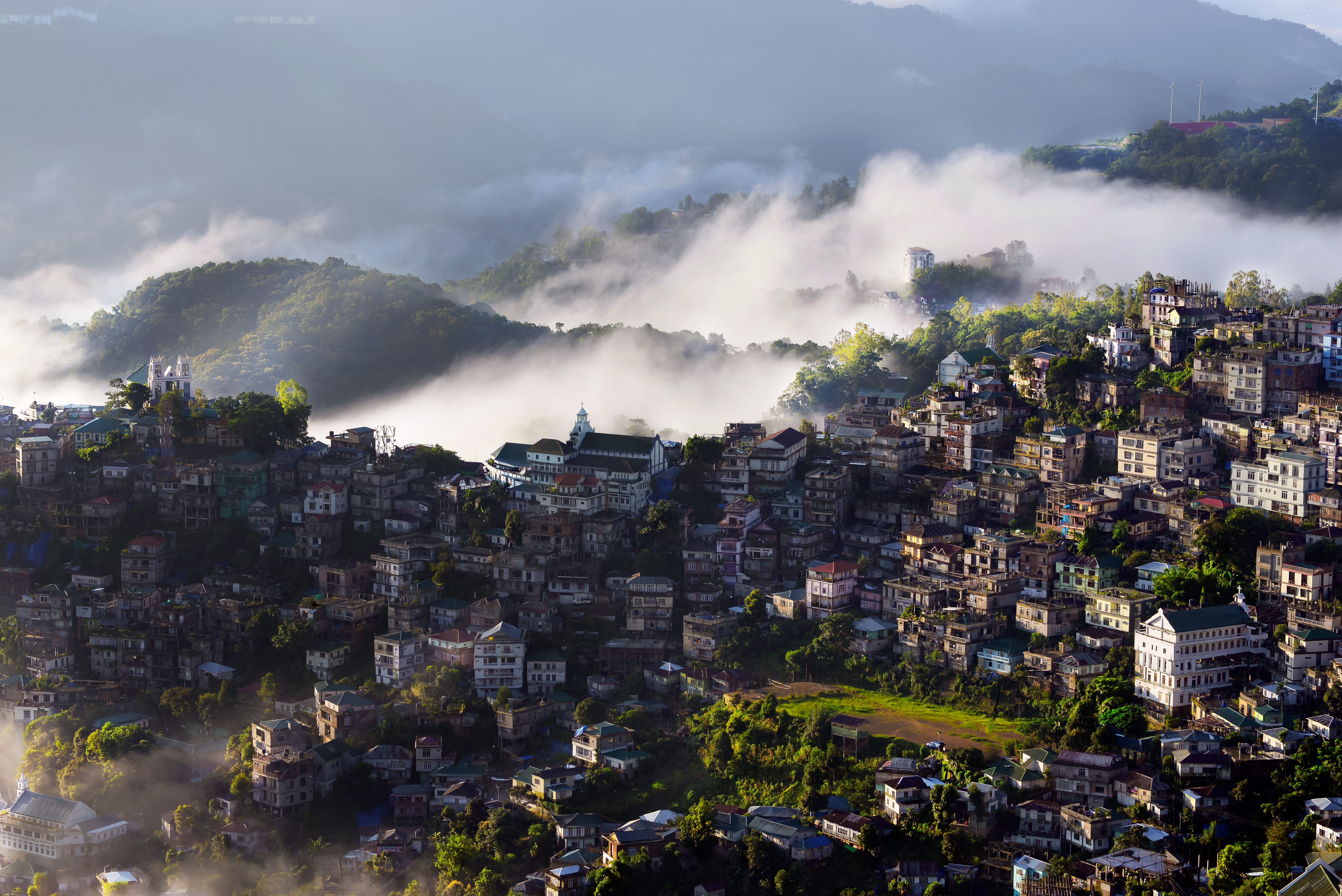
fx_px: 3170
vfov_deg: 16.1
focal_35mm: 85
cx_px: 671
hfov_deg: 23.9
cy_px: 448
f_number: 9
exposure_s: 1/160
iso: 160
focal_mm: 85
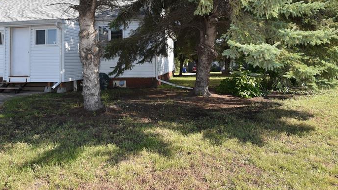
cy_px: 49
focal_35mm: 25
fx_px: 224
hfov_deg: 73.9
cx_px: 157
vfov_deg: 44.5
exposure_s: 1/160
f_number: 6.3
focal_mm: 16
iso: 100
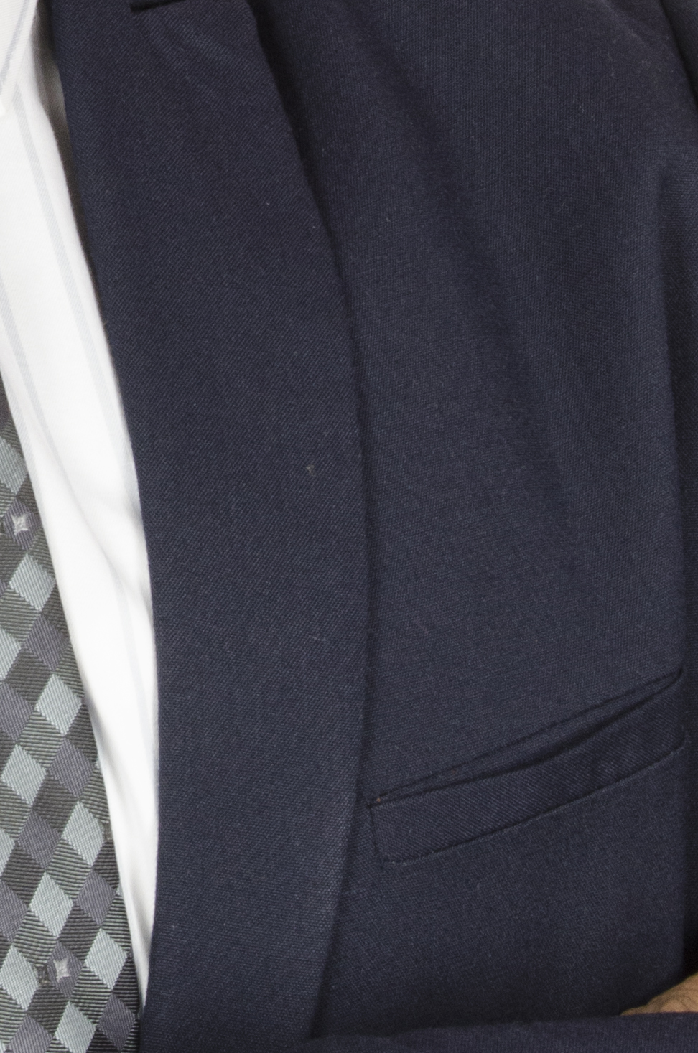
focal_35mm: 262
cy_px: -219
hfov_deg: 5.2
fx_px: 7652
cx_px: -396
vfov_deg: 7.8
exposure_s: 1/60
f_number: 18
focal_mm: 52
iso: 400
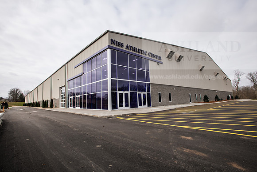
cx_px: 128
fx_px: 136
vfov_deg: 64.6
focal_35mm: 19
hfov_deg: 86.9
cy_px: 86
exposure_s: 1/400
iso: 200
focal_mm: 19
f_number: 8
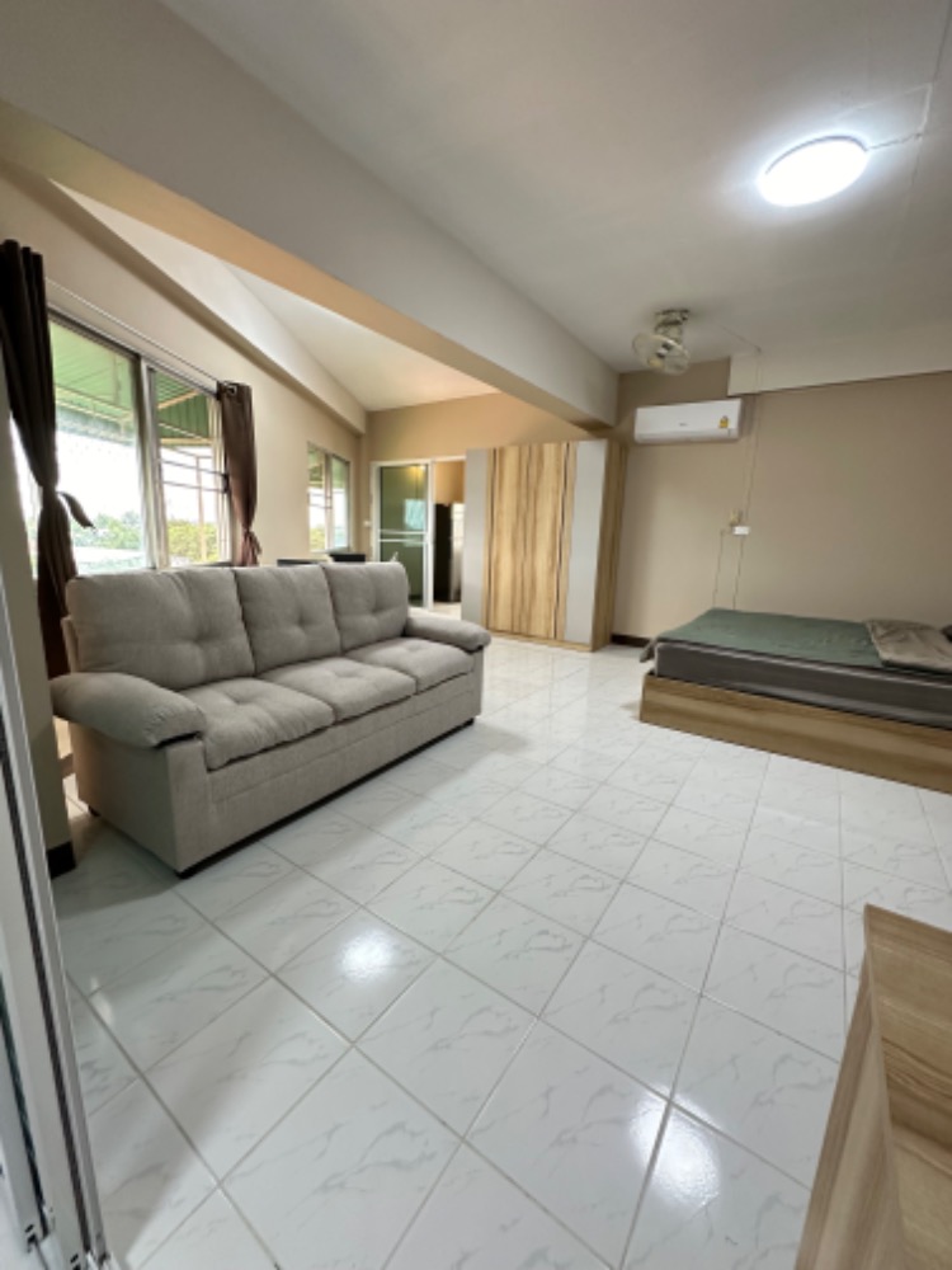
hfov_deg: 85.7
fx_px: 513
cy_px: 635
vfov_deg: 102.1
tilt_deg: -11.3
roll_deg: -2.4
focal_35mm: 14
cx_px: 476
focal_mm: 2.22
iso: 250
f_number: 2.2
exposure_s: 1/50
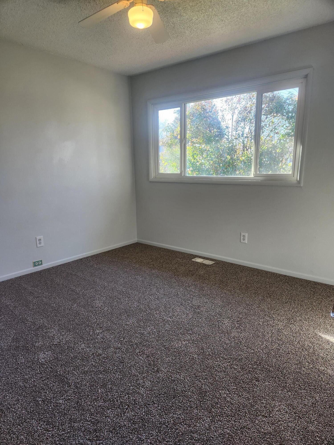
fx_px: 296
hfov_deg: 58.9
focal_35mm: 23
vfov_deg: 73.9
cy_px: 222
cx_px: 167
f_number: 1.8
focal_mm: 5.4
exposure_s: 1/120
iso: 100
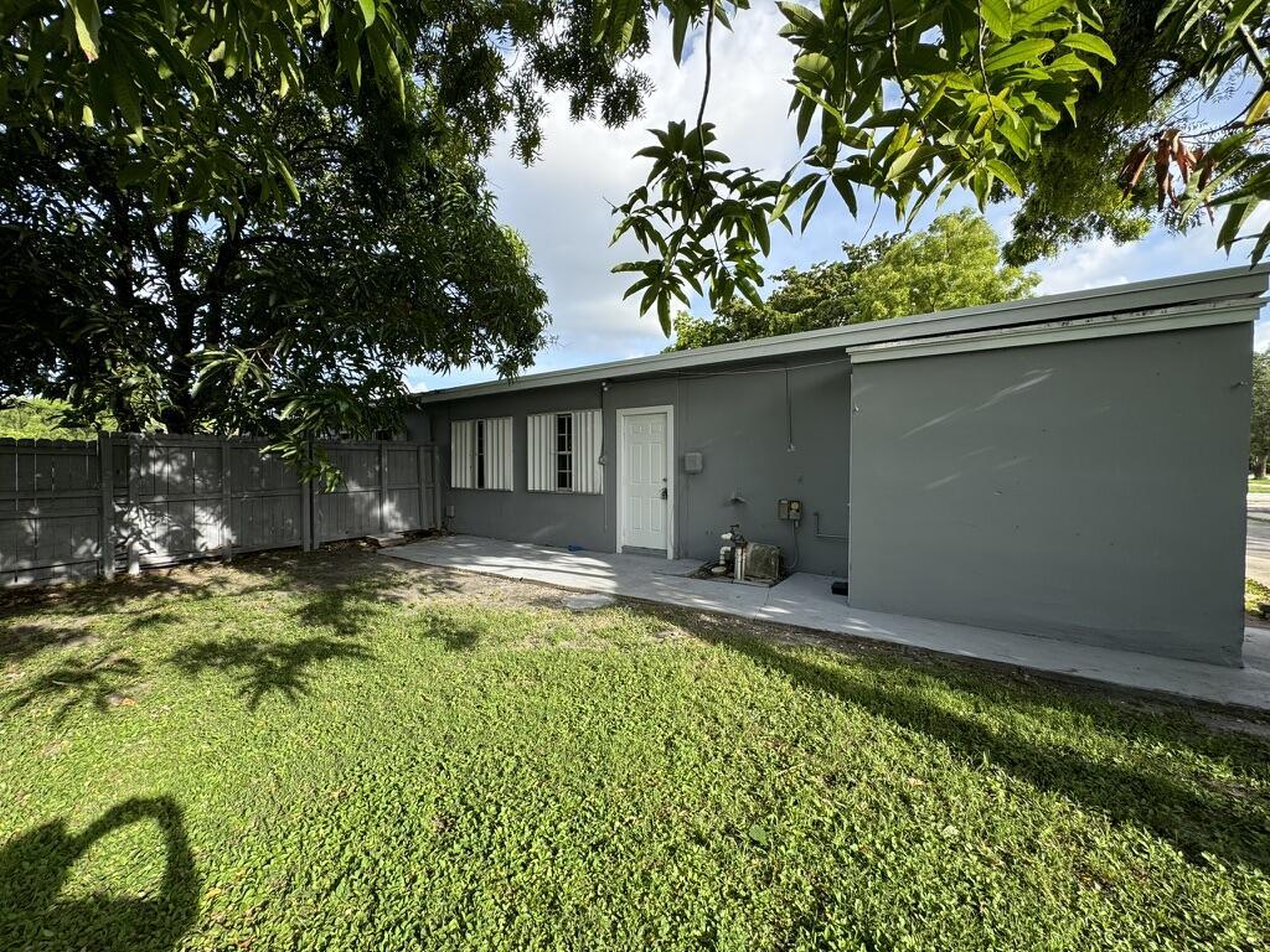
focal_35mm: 14
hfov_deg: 102.1
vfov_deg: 85.7
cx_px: 635
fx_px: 514
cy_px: 476
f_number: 2.2
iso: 40
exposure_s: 1/388
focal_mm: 2.22
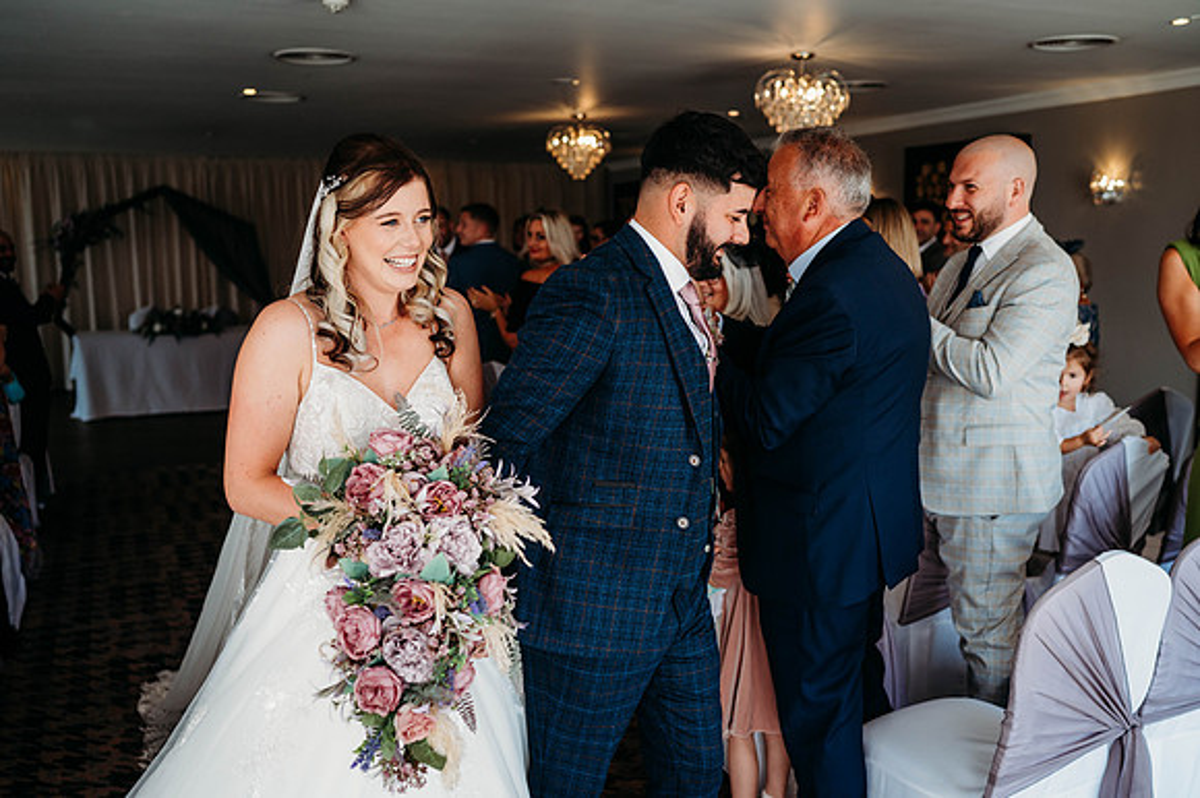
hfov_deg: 54.5
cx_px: 600
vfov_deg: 37.8
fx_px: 1166
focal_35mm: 35
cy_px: 399
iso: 400
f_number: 2.8
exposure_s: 1/500
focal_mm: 35
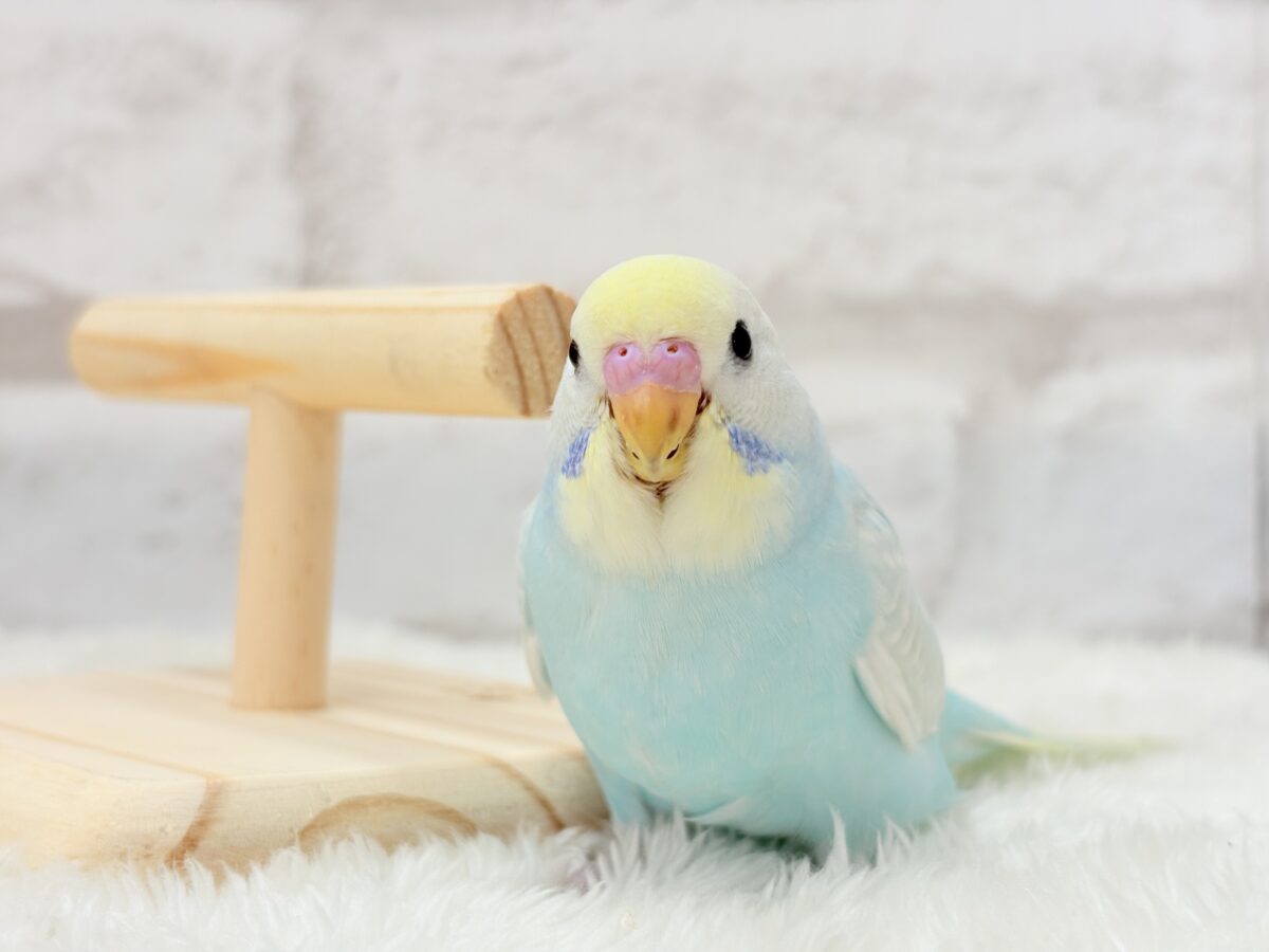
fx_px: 1906
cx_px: 634
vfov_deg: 28.0
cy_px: 476
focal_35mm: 52
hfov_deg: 36.8
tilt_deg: -1.0
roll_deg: +0.6
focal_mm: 5.96
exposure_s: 1/50
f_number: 1.6
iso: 32
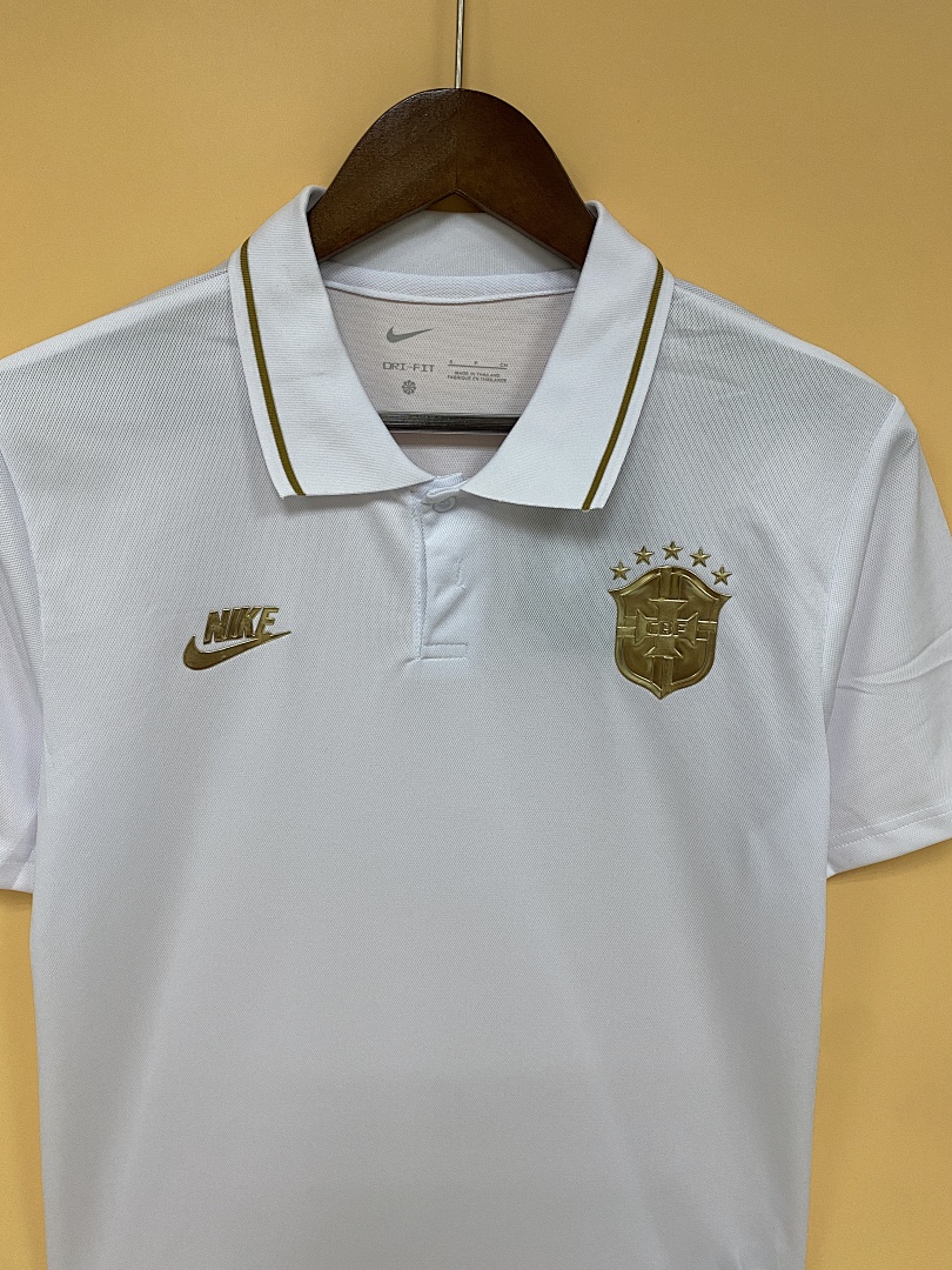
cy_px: 635
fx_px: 953
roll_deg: -1.0
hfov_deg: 53.1
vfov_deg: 67.3
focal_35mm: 26
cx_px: 476
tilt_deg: -13.5
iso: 80
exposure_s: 1/50
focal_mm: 4.25
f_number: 1.8
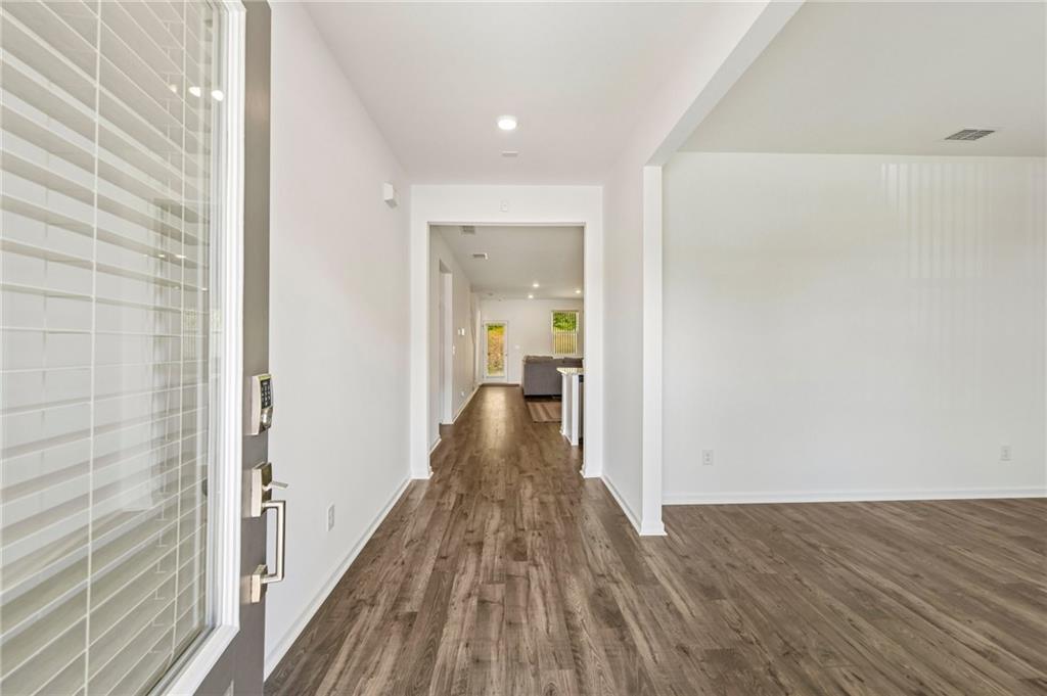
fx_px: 407
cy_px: 348
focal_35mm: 14
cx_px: 524
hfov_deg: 104.3
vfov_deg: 81.1
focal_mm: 14
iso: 400
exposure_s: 1/80
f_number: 10
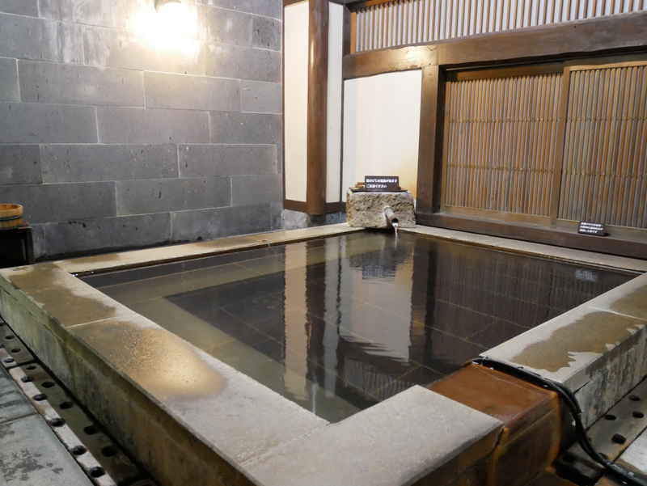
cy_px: 243
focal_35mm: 28
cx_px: 324
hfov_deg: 63.4
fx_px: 524
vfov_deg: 49.8
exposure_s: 1/15
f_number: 3.7
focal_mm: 14
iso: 3200
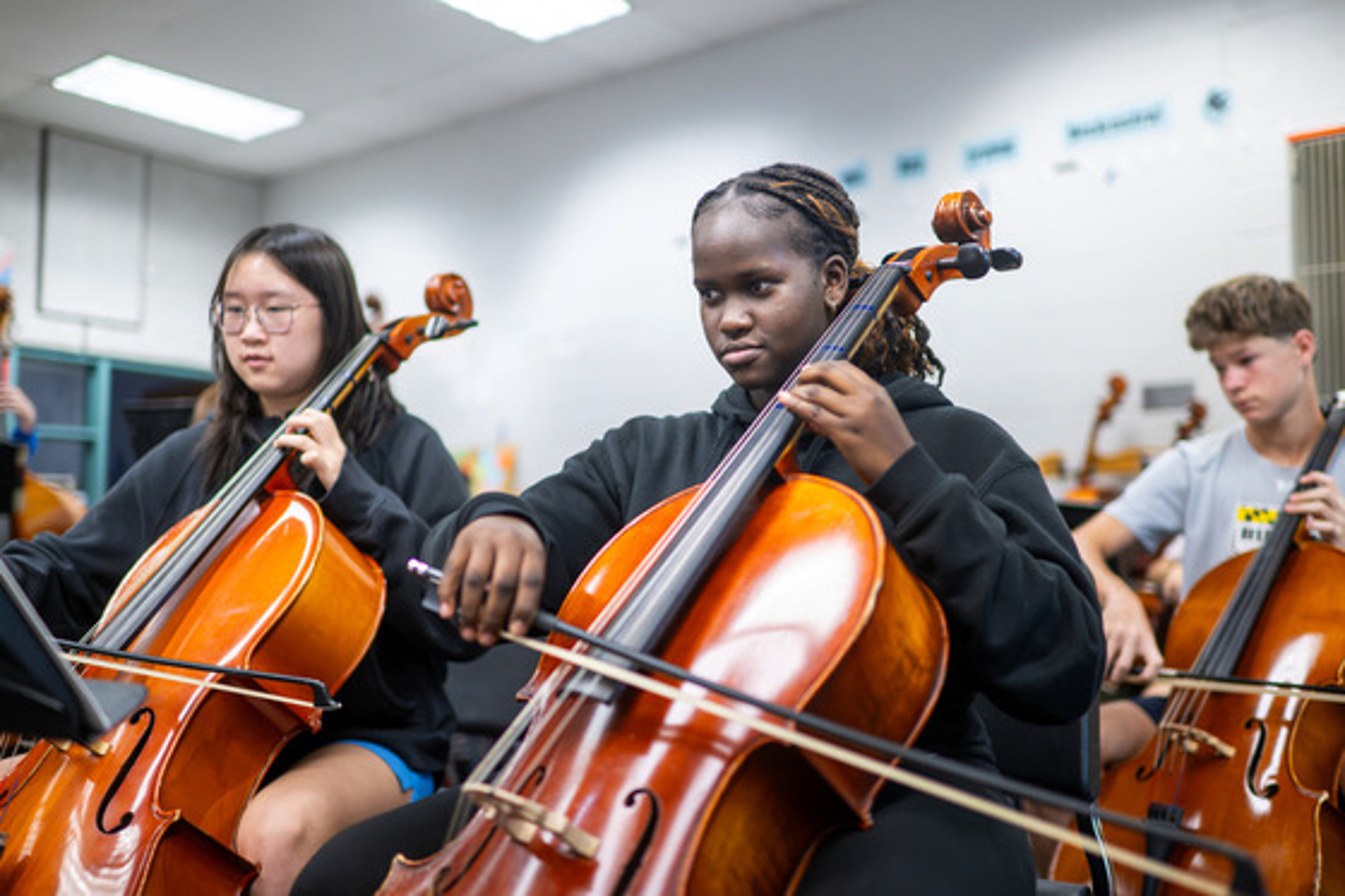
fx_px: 1307
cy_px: 448
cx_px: 672
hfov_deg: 54.4
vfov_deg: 37.8
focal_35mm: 35
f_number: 1.4
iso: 1250
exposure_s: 1/640
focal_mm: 35
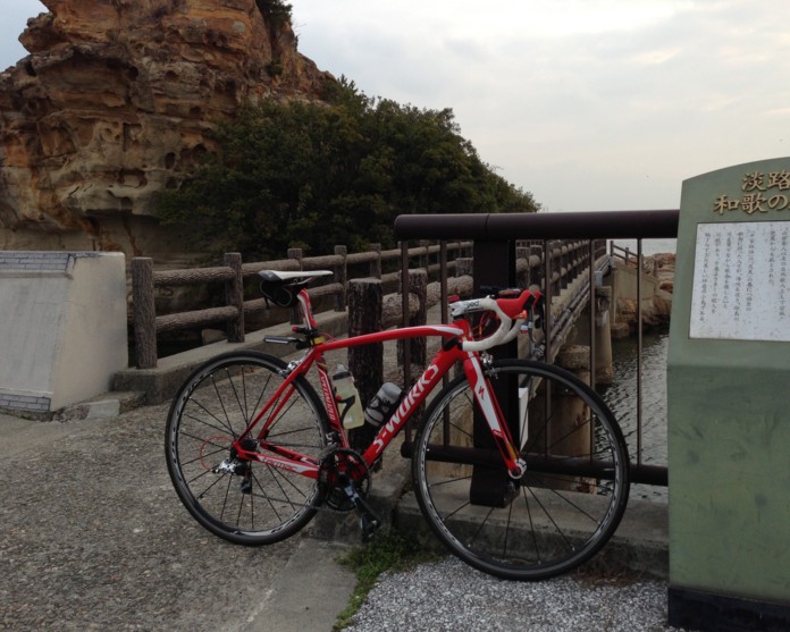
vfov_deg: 40.1
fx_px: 865
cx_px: 445
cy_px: 294
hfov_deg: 49.0
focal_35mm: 37
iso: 50
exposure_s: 1/120
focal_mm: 4.13
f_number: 2.4
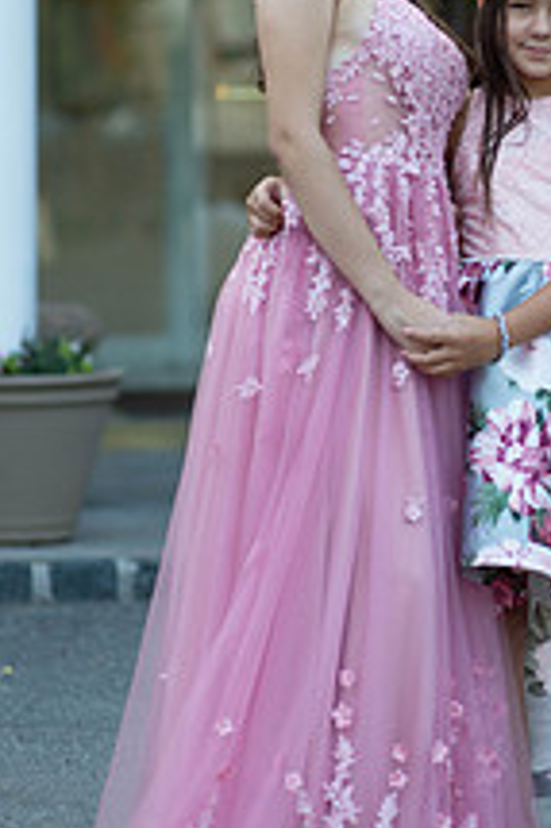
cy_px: 350
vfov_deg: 11.6
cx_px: 514
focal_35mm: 178
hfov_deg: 7.7
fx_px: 4093
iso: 250
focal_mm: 85
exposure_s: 1/800
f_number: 2
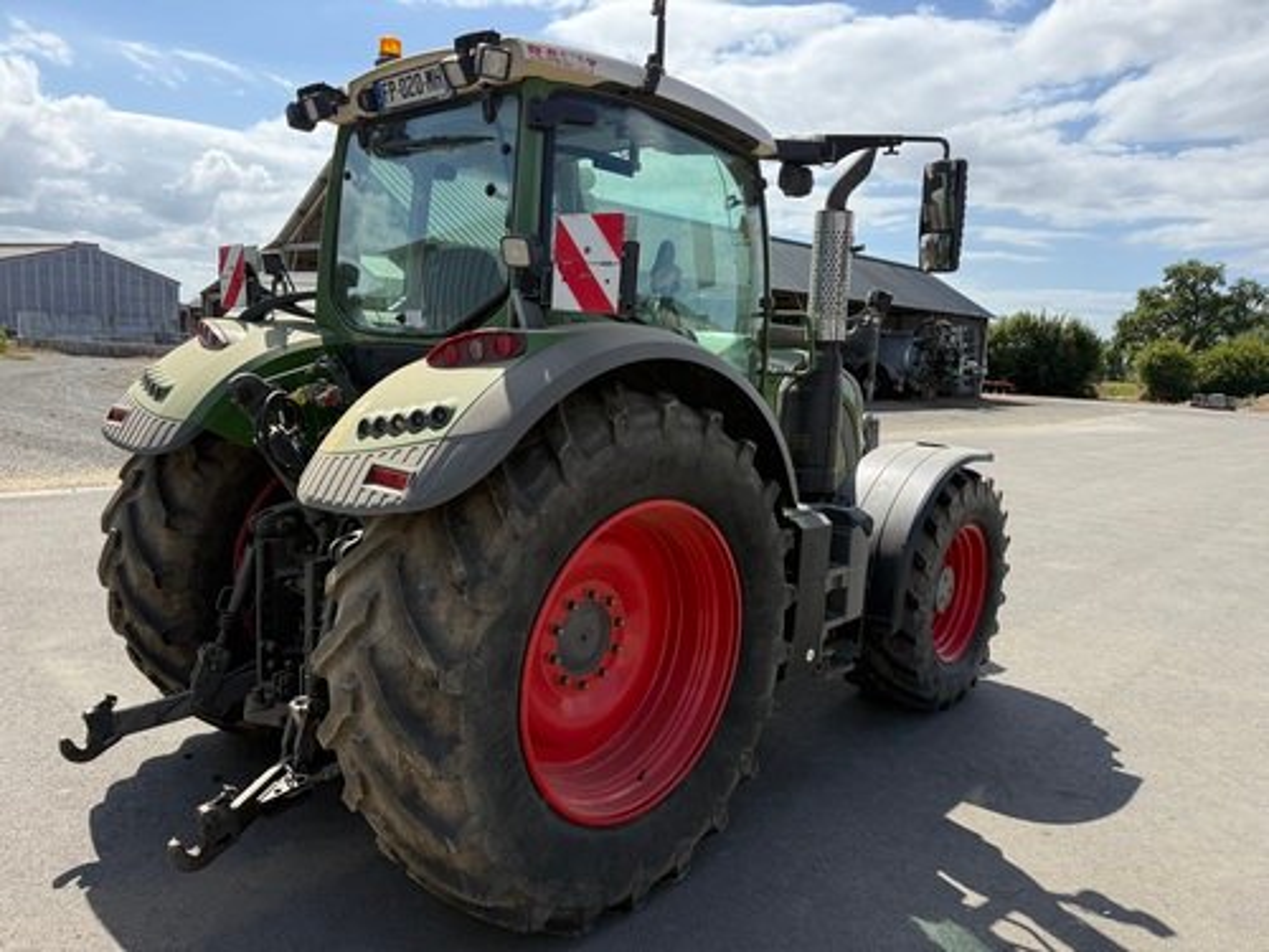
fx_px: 880
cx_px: 634
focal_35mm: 24
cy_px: 476
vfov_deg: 56.8
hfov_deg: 71.6
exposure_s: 1/4405
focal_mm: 6.76
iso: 100
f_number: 1.78
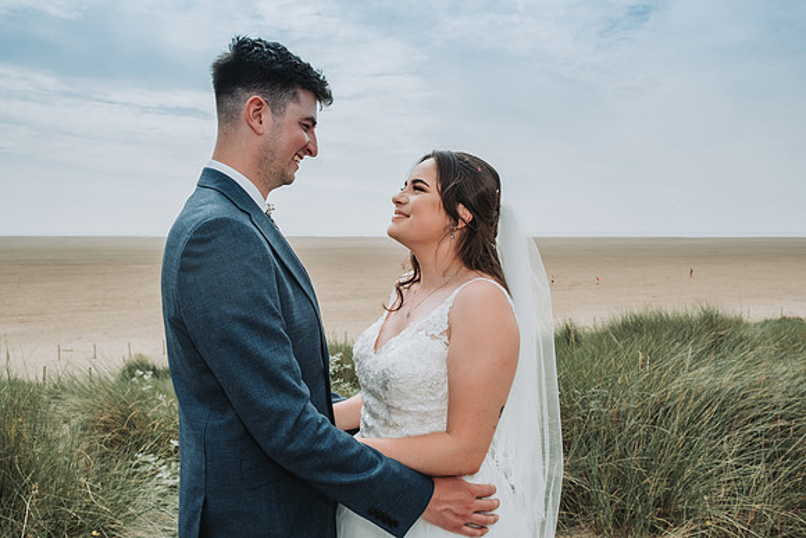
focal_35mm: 28
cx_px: 403
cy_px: 269
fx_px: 631
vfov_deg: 46.1
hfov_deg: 65.1
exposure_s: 1/1000
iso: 250
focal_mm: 18
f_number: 7.1
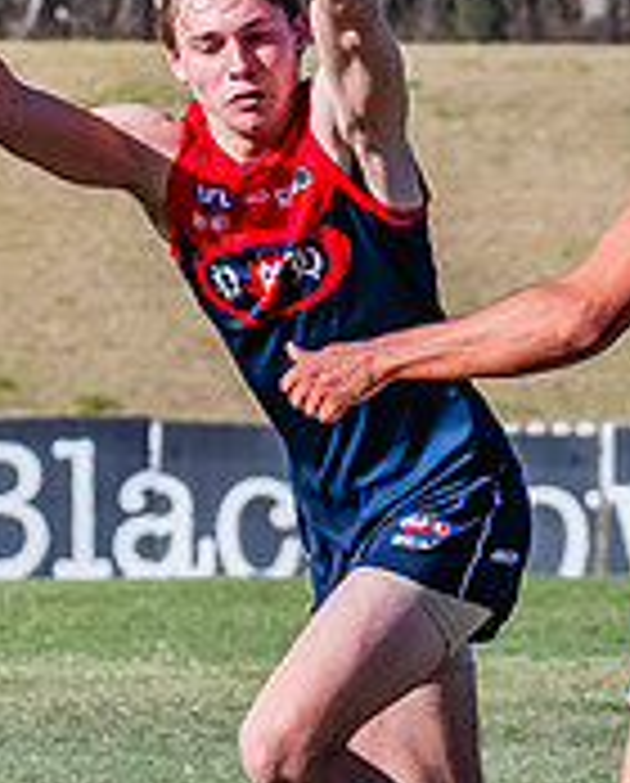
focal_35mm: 1167
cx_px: 578
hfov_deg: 1.3
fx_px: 27105
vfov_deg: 1.7
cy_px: 516
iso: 800
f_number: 10
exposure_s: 1/1600
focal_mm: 195
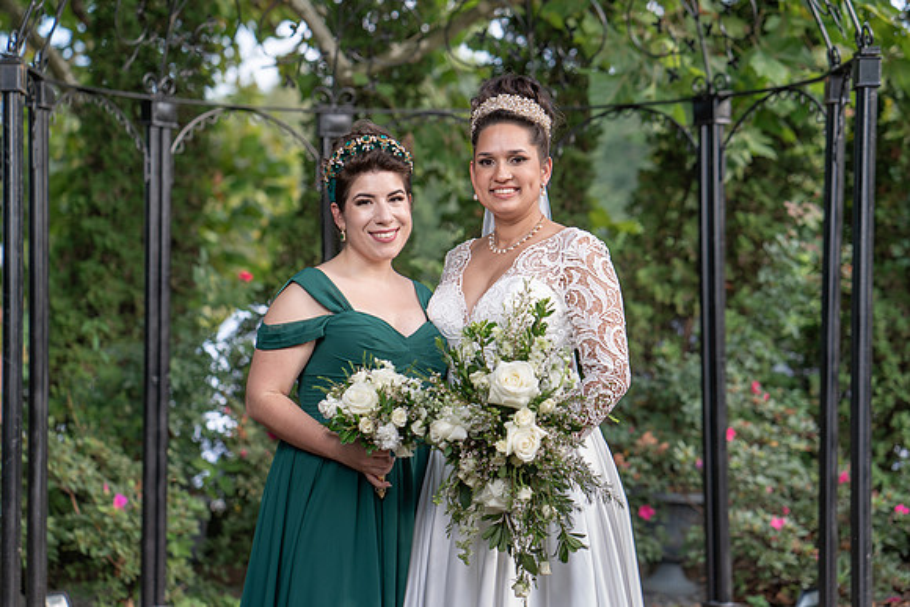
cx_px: 461
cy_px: 304
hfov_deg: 23.4
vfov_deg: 15.7
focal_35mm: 87
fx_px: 2196
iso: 100
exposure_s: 1/250
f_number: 2.8
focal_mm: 85
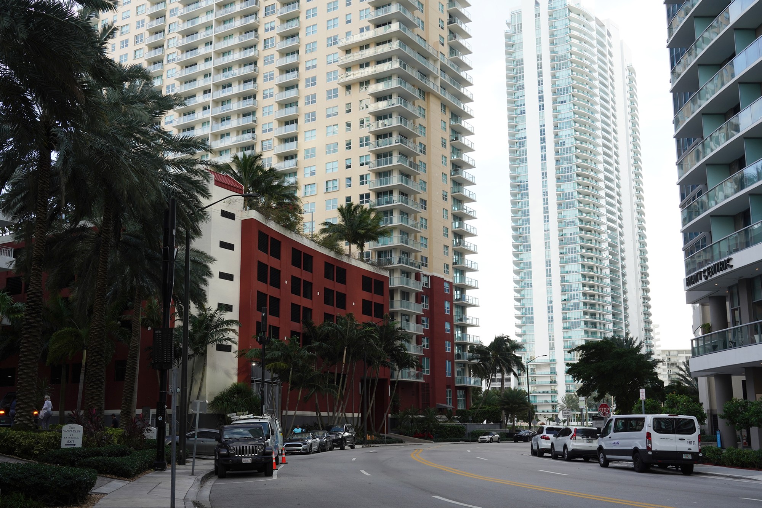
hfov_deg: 48.5
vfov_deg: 33.4
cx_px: 381
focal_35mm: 40
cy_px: 254
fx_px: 847
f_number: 13
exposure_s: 1/100
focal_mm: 40
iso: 400
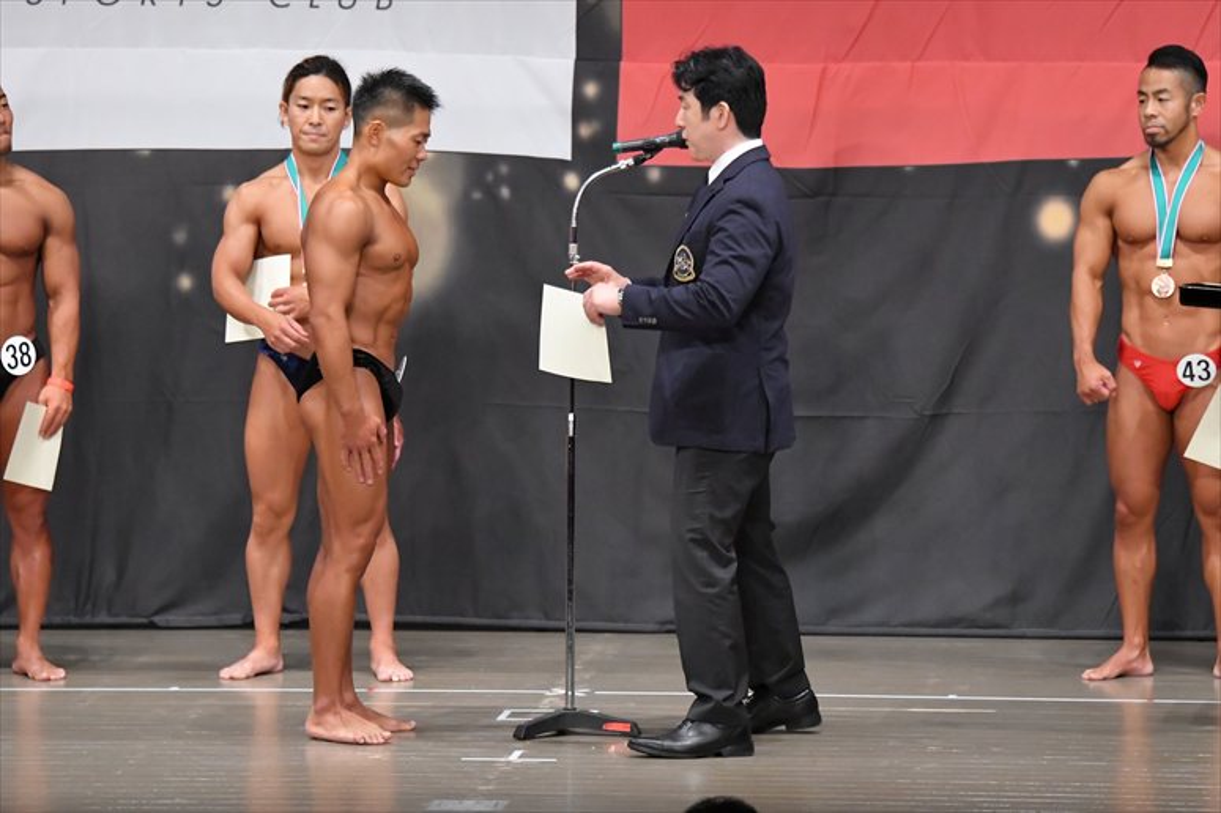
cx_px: 610
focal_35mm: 202
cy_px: 406
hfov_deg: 10.2
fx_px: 6848
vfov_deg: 6.8
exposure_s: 1/400
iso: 6400
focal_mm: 135
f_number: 5.6
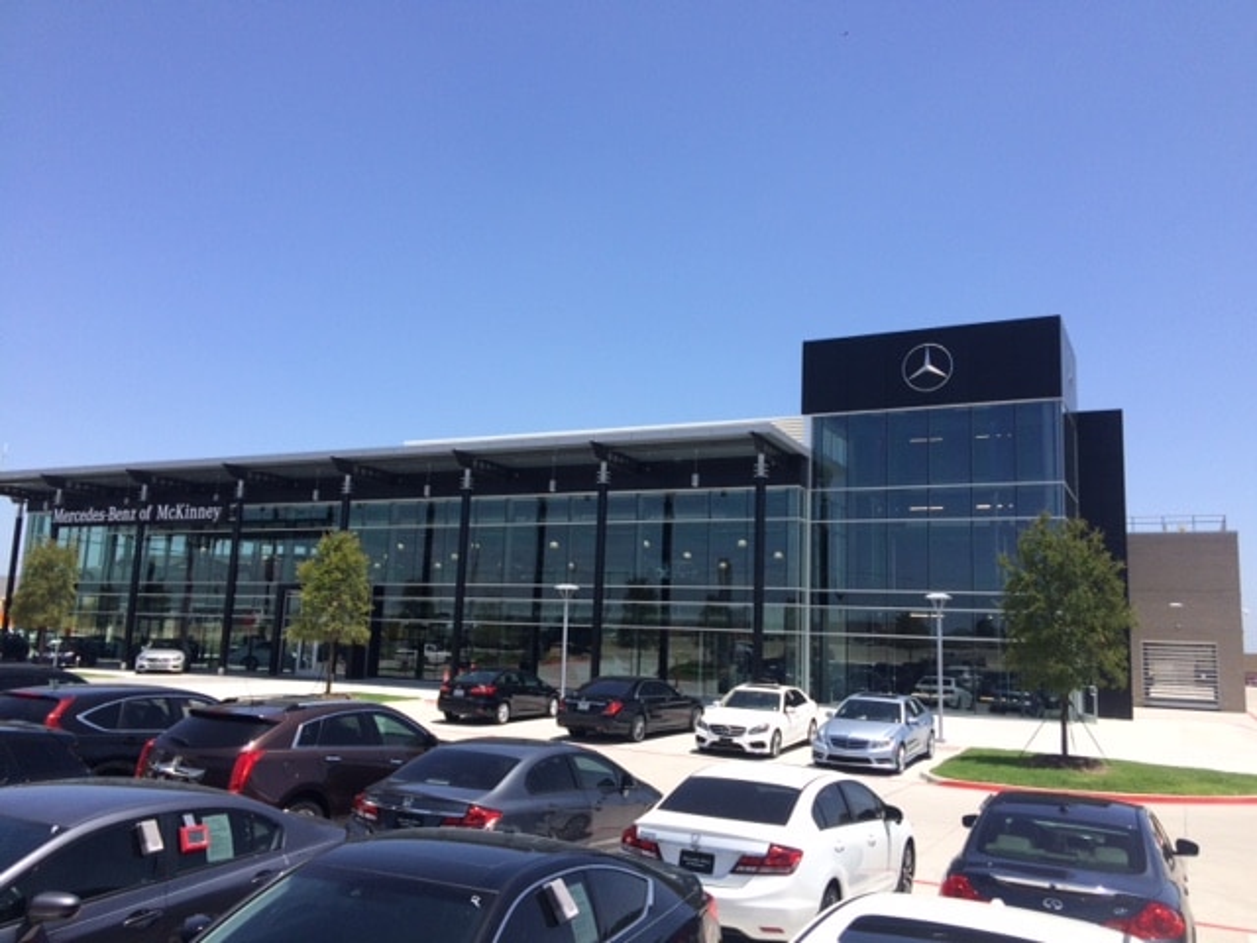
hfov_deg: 61.7
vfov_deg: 48.2
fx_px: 1053
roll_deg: -1.6
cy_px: 472
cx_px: 628
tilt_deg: +10.5
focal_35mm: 29
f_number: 2.2
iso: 32
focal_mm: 4.15
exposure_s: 1/1866
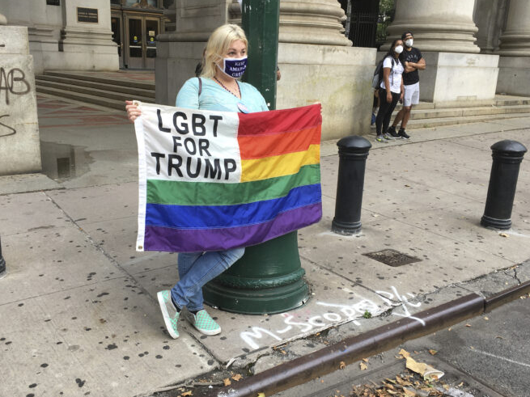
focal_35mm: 34
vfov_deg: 41.8
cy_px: 202
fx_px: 520
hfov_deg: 53.9
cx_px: 246
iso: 25
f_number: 2.2
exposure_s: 1/60
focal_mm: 4.15
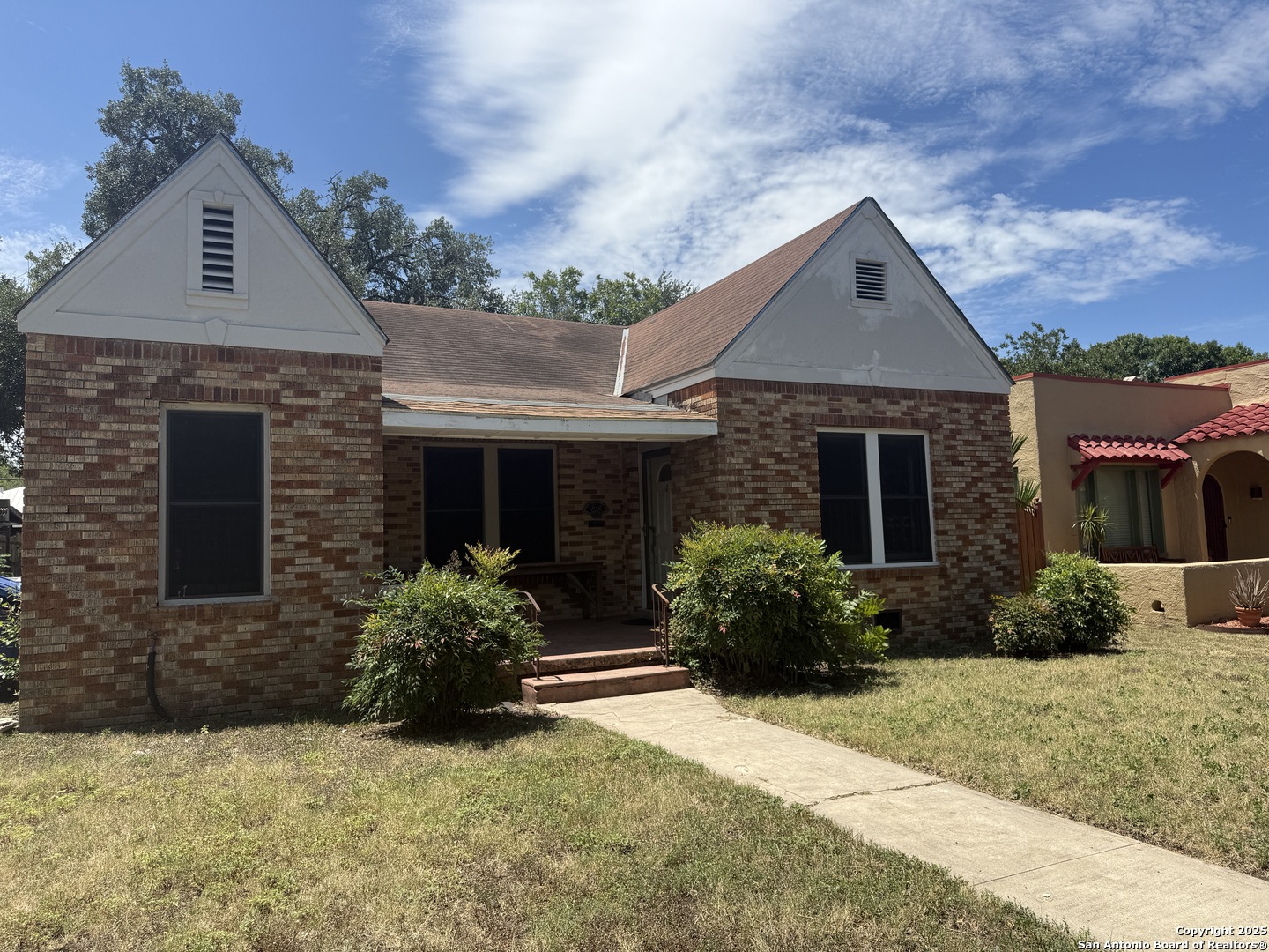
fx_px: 880
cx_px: 634
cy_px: 476
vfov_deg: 56.8
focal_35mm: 24
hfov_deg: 71.6
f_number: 1.78
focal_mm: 6.76
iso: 80
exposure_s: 1/4673
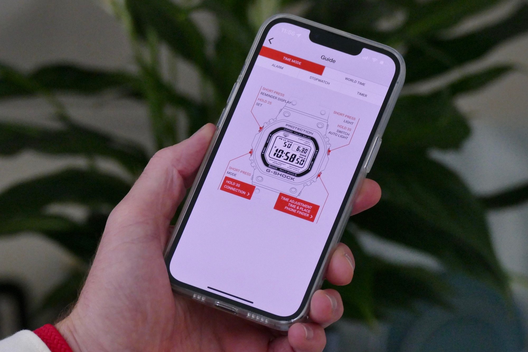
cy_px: 176
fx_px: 2728
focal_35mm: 186
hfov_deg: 11.1
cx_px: 264
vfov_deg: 7.4
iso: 1600
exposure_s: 1/100
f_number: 4.5
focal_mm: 67.72
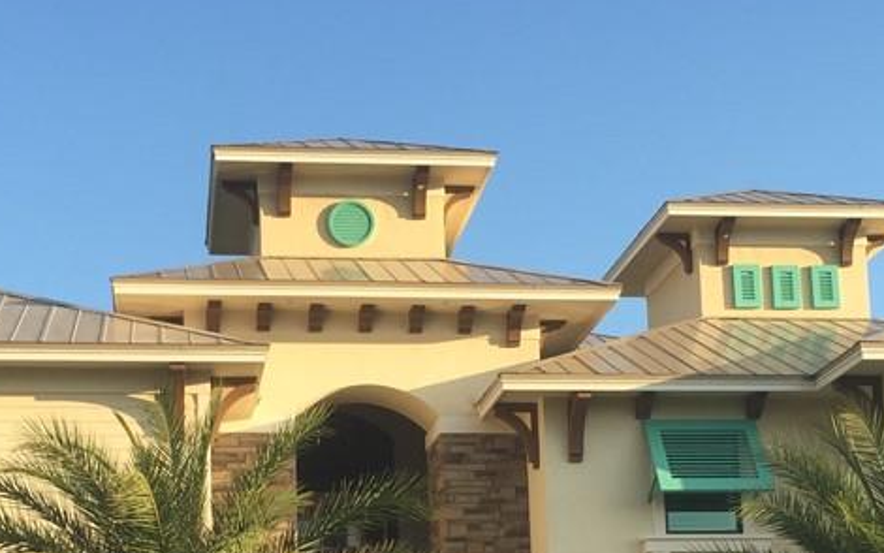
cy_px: 581
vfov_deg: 18.8
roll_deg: +1.2
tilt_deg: +10.0
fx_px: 1615
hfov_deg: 30.6
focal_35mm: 67
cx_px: 365
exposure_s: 1/557
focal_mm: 4.15
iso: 32
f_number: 2.2
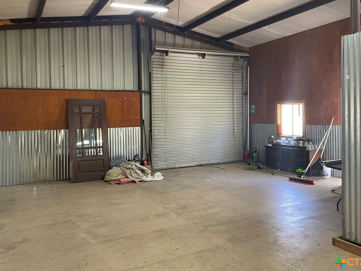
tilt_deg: +0.4
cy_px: 116
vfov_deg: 45.3
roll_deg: +1.5
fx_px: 323
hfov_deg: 58.4
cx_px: 180
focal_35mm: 31
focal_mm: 4.2
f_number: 1.6
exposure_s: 1/60
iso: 160
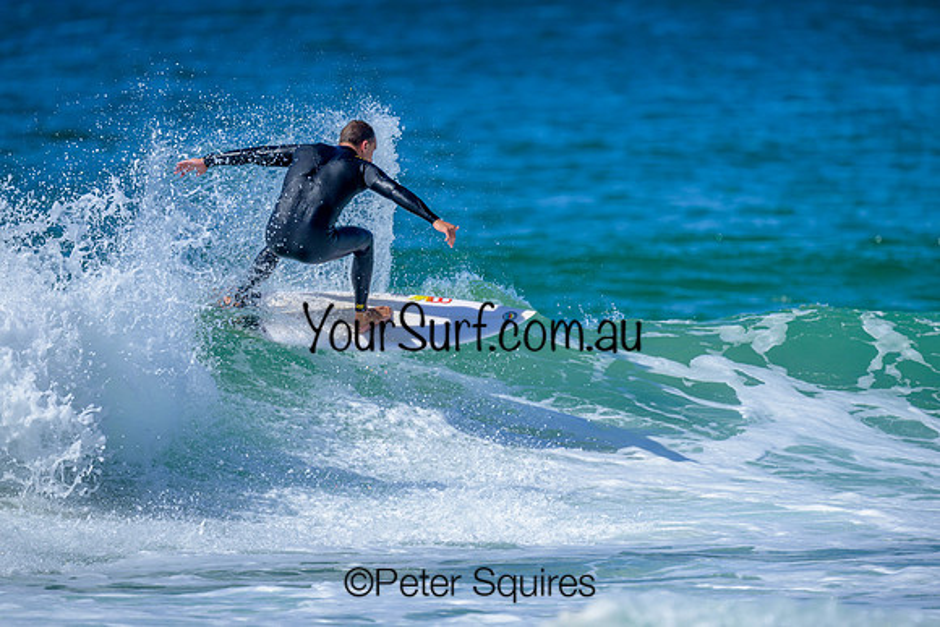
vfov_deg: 1.7
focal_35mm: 800
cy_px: 314
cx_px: 470
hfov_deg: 2.6
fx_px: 20893
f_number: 6.3
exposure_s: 1/2000
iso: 280
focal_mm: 800
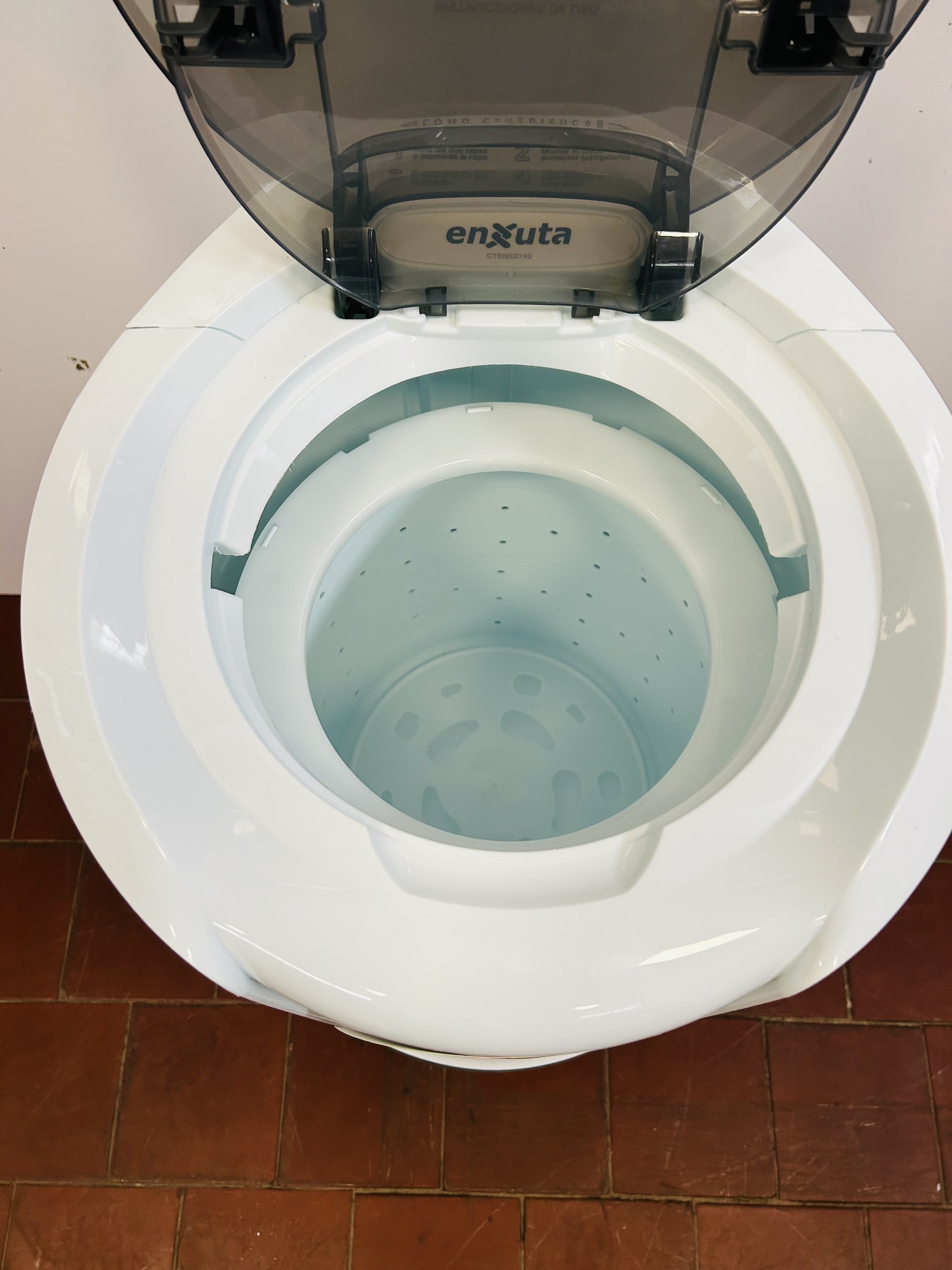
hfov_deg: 53.1
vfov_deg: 67.3
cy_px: 635
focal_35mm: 26
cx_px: 476
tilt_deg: -67.3
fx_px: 953
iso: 100
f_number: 1.5
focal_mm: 5.7
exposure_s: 1/100
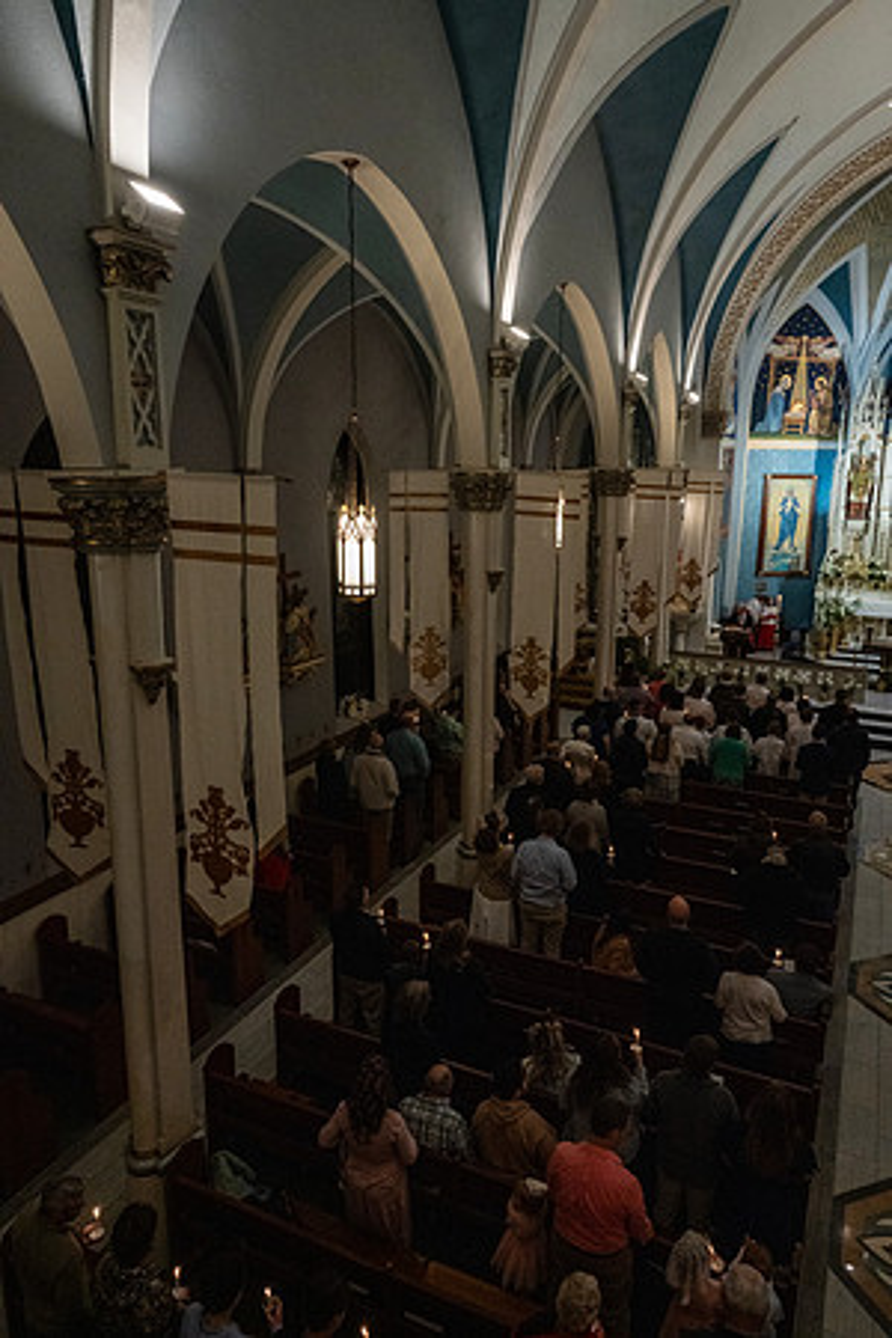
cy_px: 669
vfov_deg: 73.7
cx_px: 446
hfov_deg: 53.1
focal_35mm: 24
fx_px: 892
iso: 5000
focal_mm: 24
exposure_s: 1/60
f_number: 13
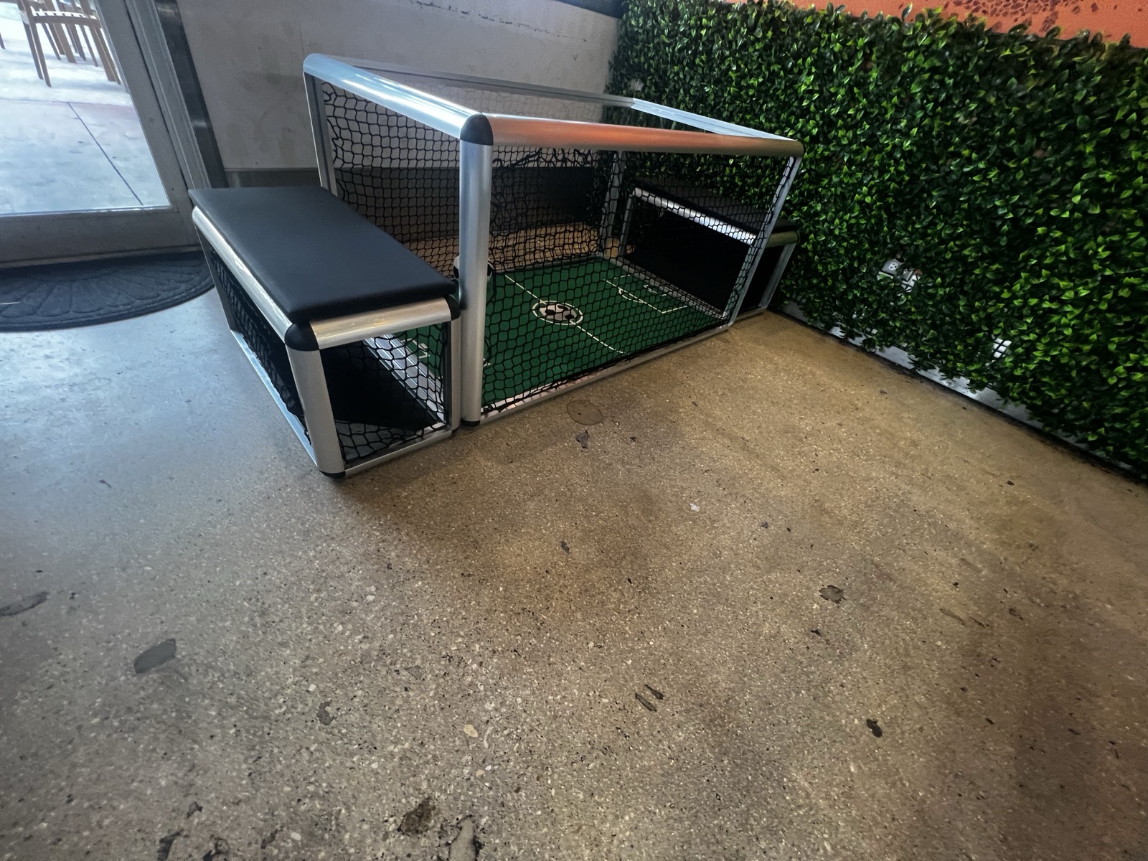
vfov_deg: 89.9
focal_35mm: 13
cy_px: 430
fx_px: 431
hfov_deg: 106.2
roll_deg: -9.0
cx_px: 574
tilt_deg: -42.4
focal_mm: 1.57
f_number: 1.8
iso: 250
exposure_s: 1/60
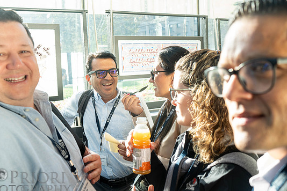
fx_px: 303
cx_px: 132
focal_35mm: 38
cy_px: 95
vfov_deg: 35.1
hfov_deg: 50.6
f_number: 5
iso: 1250
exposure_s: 1/320
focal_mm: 35
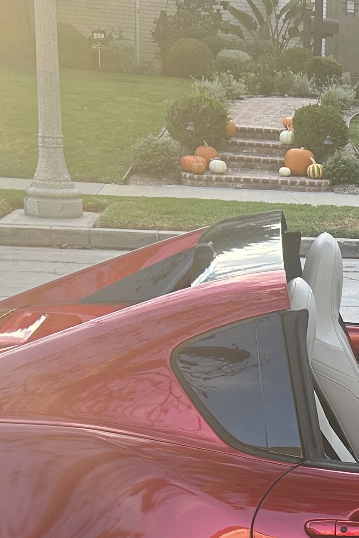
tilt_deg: -18.2
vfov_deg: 22.7
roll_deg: -3.7
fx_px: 1302
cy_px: 506
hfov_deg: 14.7
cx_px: 518
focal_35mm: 87
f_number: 1.5
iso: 50
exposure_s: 1/302
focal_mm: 5.7
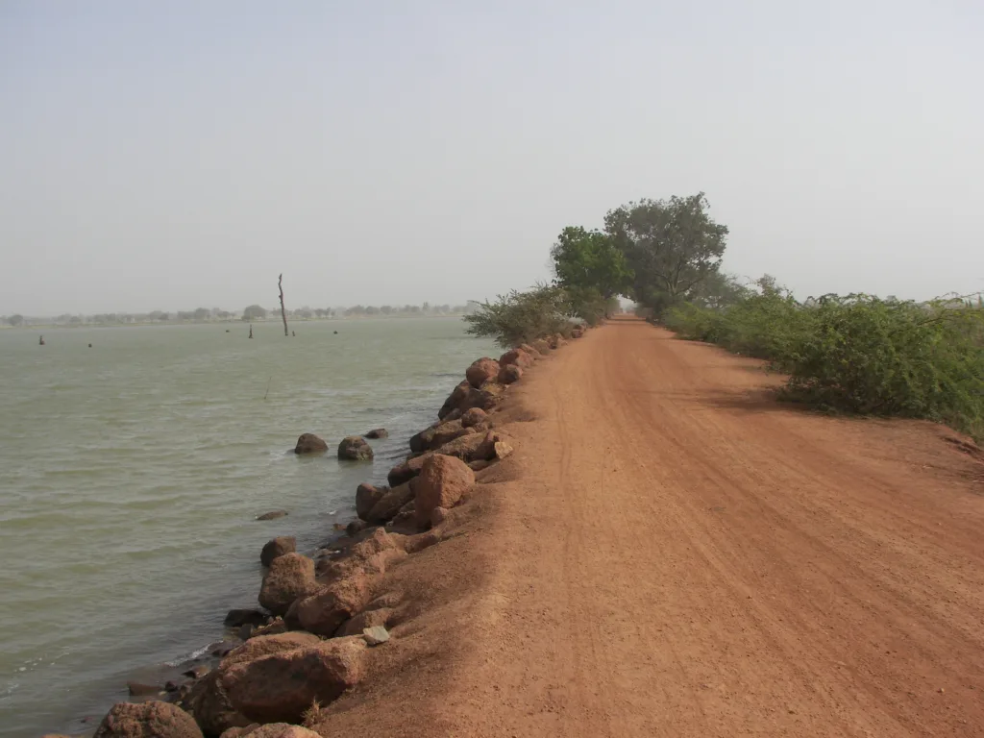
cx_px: 492
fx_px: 1023
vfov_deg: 39.7
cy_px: 369
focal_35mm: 36
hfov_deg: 51.4
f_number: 5.6
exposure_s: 1/500
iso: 64
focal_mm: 6
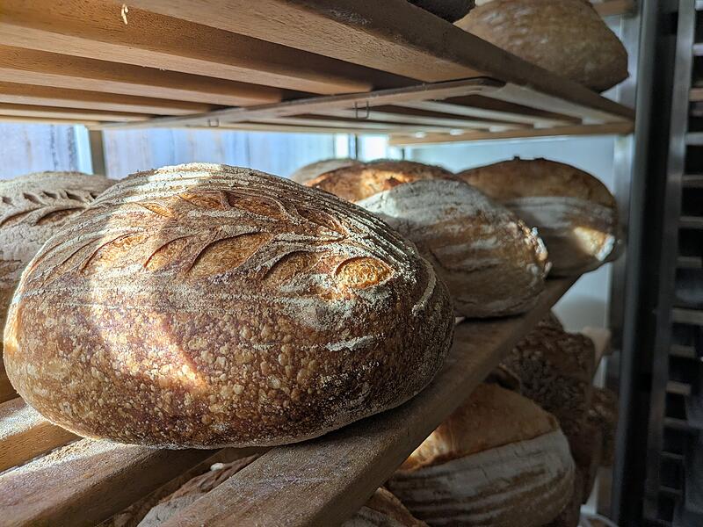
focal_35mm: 25
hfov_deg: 69.4
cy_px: 264
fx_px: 508
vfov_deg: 54.9
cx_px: 352
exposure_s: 1/243
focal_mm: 5.43
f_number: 1.89
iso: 39
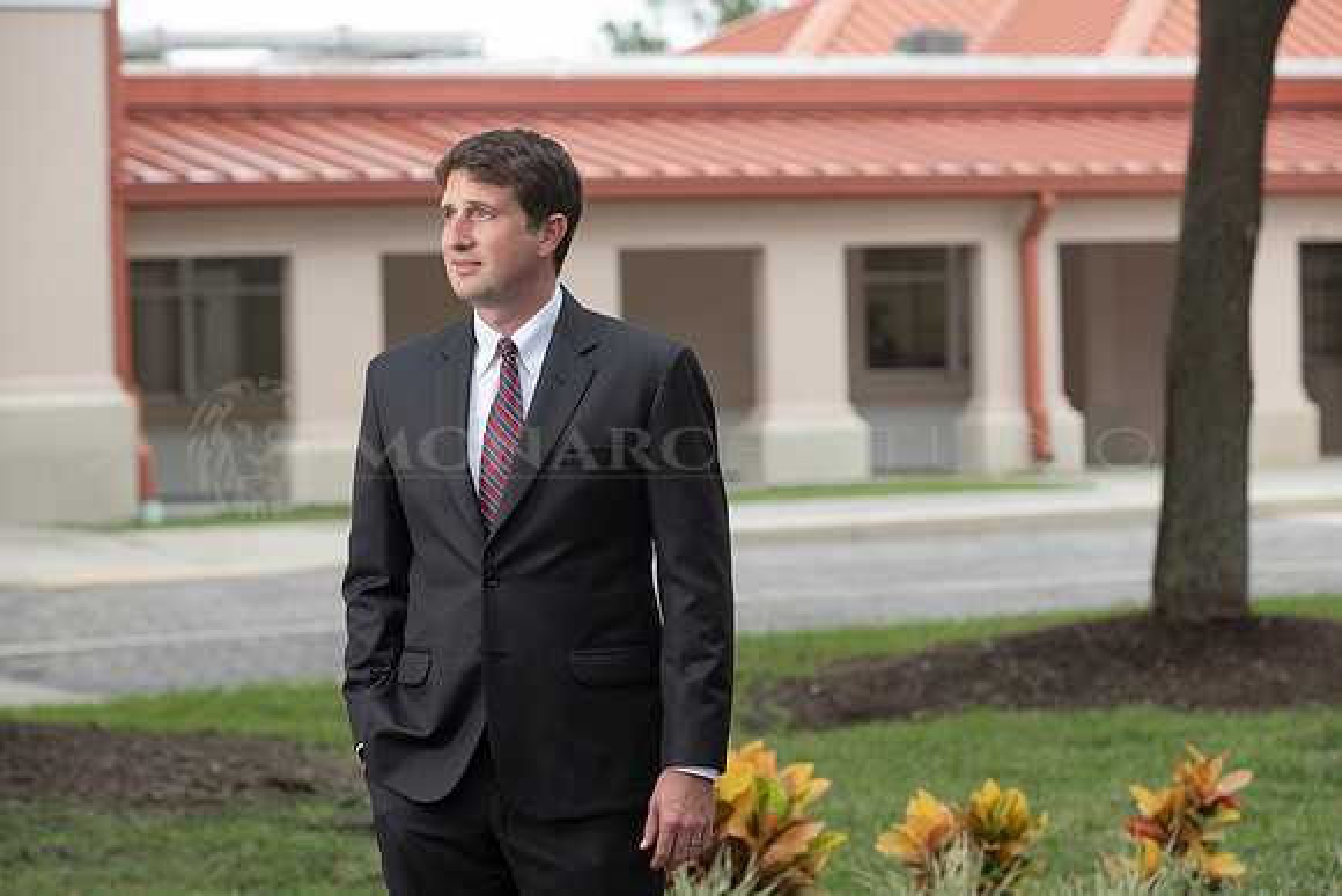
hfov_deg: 16.4
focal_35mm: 125
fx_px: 4661
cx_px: 671
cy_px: 448
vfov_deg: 11.0
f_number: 6.3
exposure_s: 1/200
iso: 250
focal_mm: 125
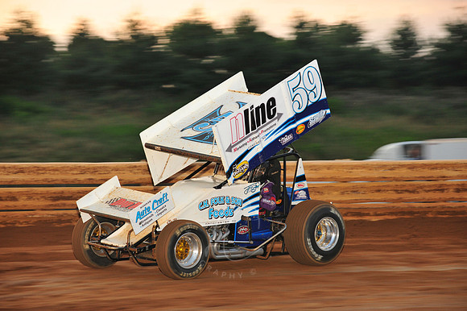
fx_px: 2009
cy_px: 156
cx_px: 234
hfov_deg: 13.3
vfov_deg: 8.8
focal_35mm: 155
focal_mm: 155
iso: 1000
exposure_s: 1/320
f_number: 7.1
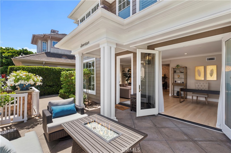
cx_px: 116
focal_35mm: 16
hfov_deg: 96.8
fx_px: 103
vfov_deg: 73.7
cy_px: 76
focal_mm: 16
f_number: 9
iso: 100
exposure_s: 1/100
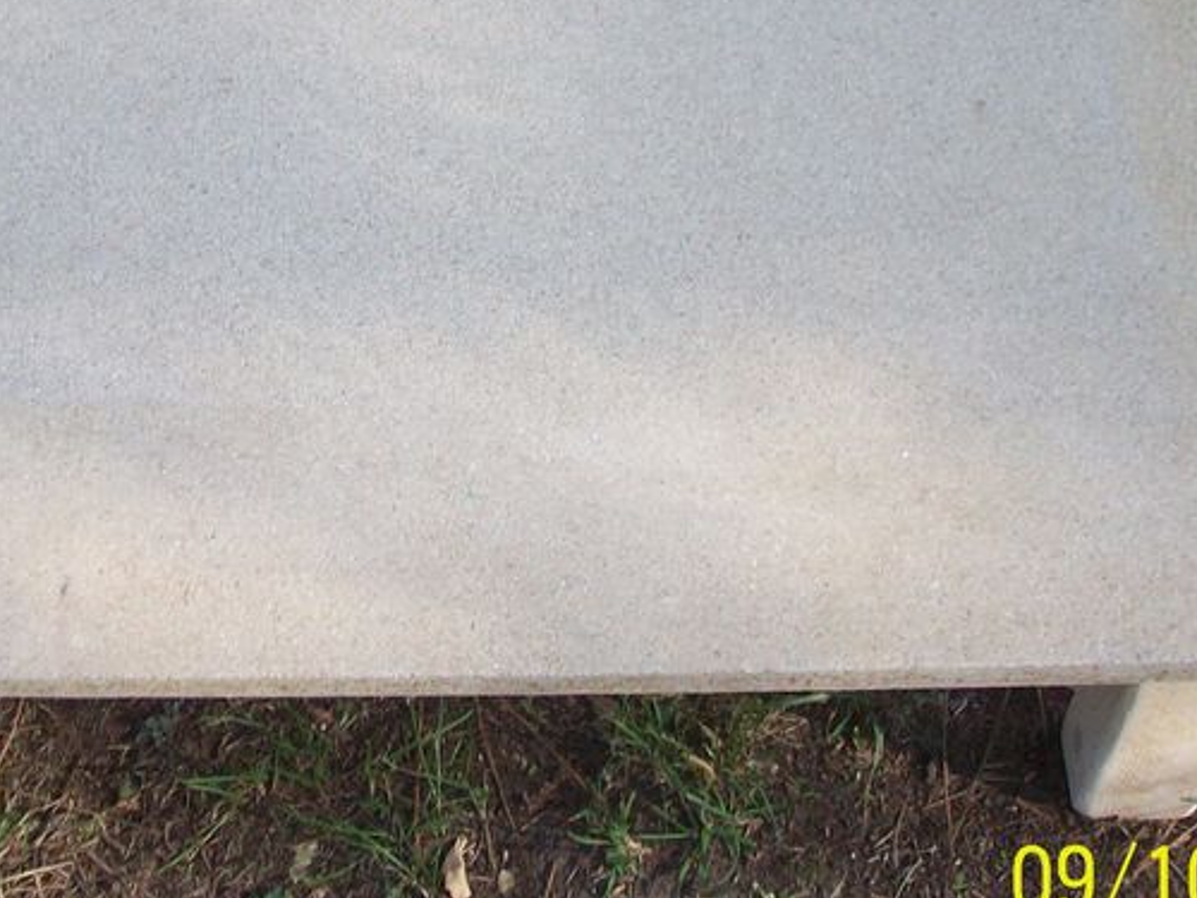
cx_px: 421
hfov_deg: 26.2
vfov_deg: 19.6
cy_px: 153
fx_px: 2559
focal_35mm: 74
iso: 80
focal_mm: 6.2
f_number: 2.8
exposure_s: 1/107
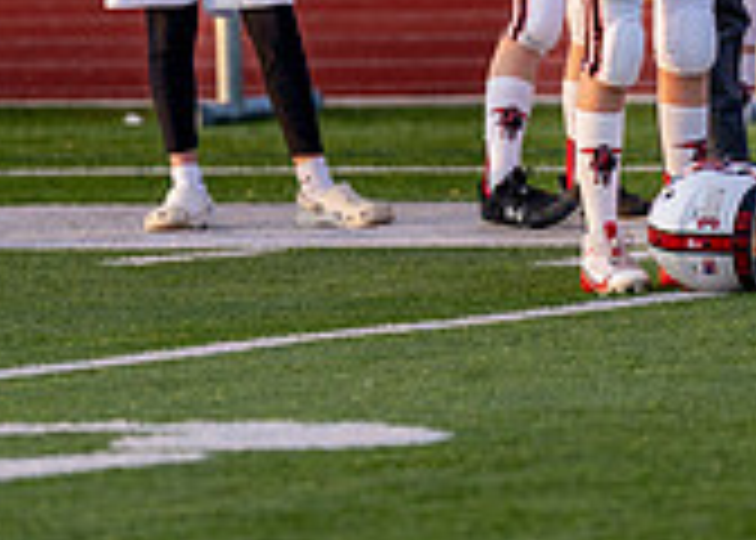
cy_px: -250
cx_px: 653
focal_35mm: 741
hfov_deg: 2.7
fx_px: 15910
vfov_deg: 1.9
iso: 200
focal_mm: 200
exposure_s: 1/640
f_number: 2.8
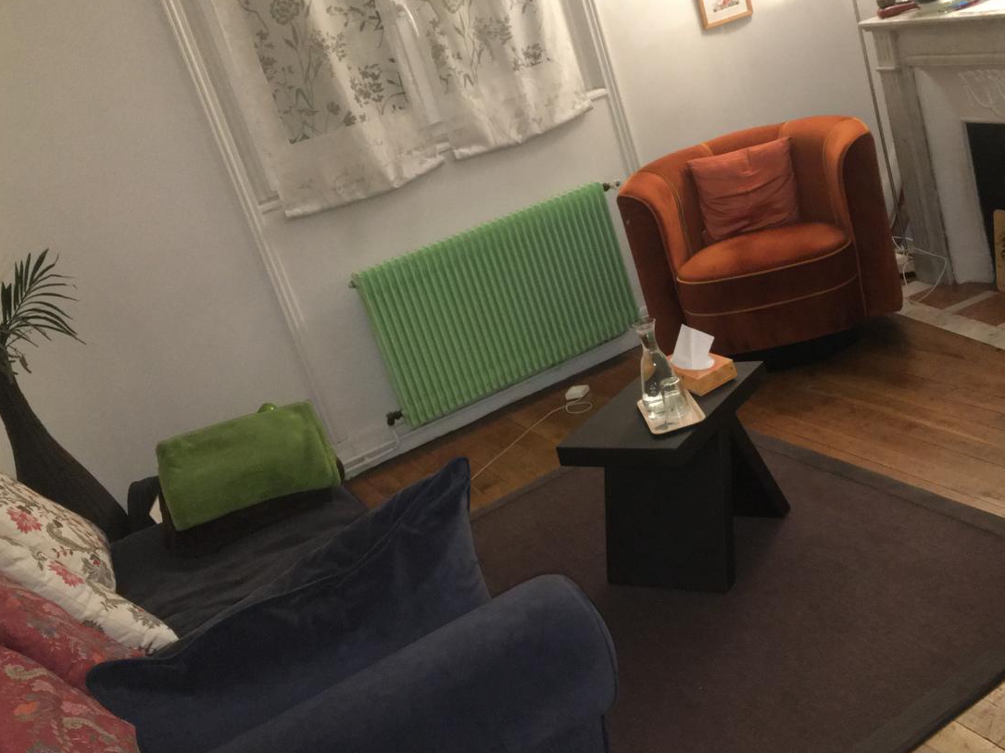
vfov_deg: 35.9
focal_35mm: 40
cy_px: 332
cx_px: 630
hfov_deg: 46.4
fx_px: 1161
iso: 320
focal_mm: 4.15
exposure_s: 1/17
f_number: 2.2
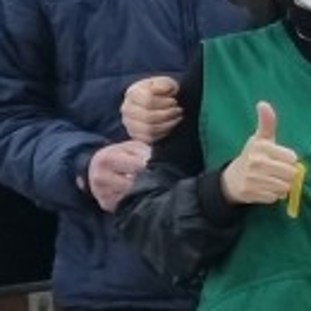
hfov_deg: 5.9
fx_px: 2307
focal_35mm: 227
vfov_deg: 7.7
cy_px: -14
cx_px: 1452
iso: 80
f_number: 1.8
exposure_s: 1/120
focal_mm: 5.4
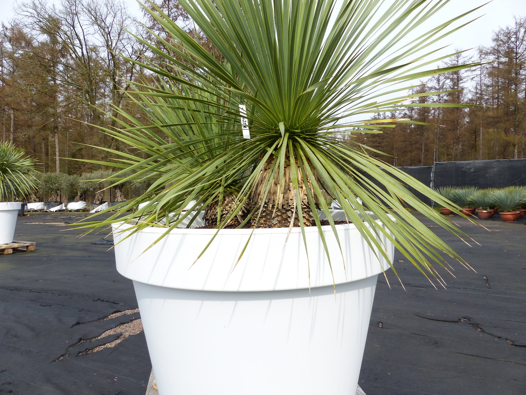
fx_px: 380
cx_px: 263
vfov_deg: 54.9
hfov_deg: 69.4
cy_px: 198
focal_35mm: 25
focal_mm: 4.5
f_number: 4
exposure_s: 1/500
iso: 100
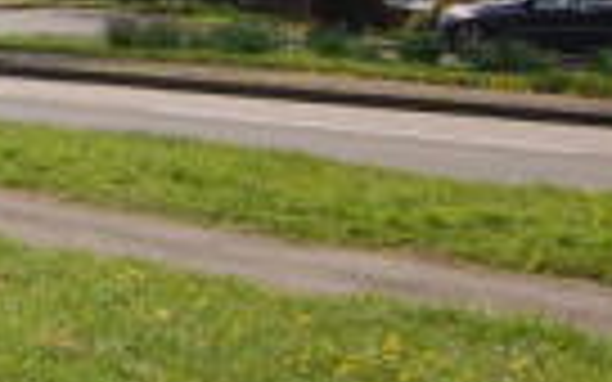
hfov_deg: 11.3
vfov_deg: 7.8
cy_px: -292
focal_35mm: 162
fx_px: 2702
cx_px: -734
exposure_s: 1/320
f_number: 9
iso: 200
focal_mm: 22
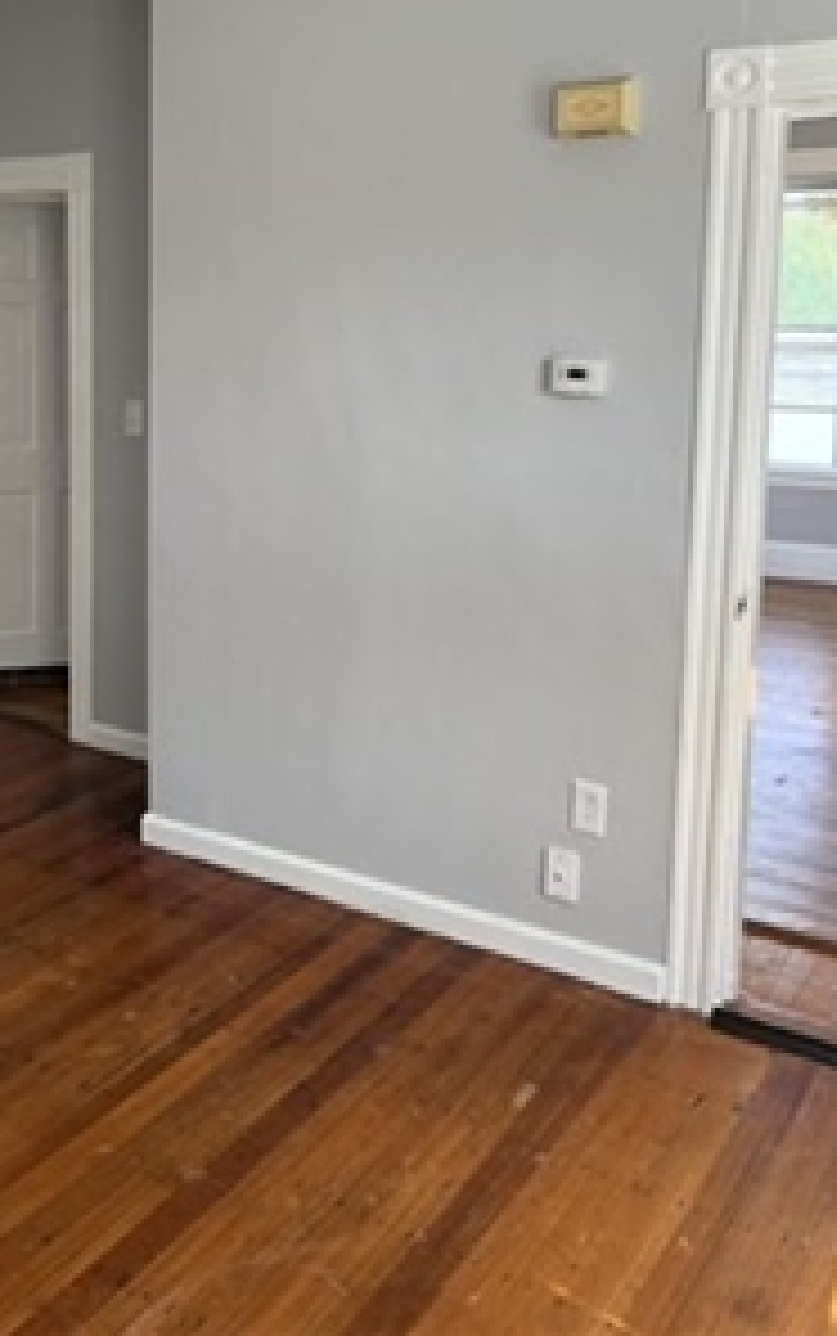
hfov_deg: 33.6
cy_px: 443
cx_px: 180
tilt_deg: -4.9
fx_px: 1348
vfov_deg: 51.7
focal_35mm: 37
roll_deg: -0.7
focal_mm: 5.7
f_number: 1.5
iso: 32
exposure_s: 1/121
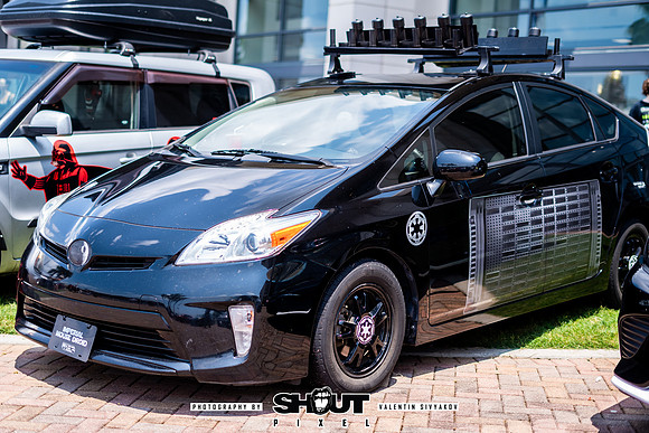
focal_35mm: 53
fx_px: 961
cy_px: 216
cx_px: 324
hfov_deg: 37.3
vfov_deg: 25.4
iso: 50
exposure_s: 1/1600
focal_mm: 50
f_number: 2
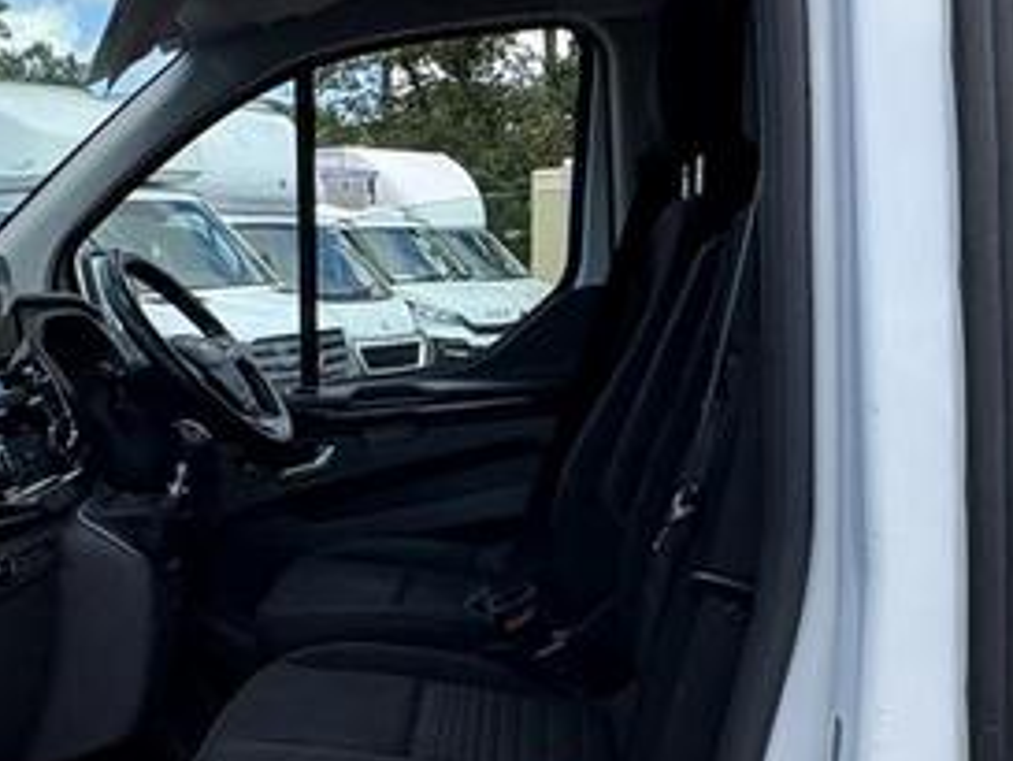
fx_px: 1347
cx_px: 523
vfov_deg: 30.7
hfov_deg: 41.2
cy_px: 616
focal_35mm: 46
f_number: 2.2
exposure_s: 1/720
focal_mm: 2.22
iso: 50
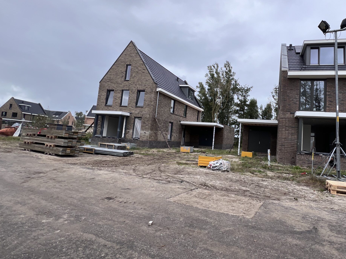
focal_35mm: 18
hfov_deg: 84.2
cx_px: 235
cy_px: 125
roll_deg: -3.4
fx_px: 180
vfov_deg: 71.6
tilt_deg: +4.4
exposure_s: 1/528
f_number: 1.8
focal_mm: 1.57
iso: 32
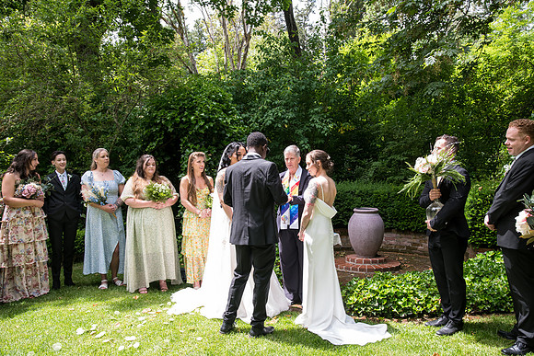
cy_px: 178
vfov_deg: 43.6
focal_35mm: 30
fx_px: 445
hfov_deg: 61.9
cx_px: 267
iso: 500
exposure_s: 1/400
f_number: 5
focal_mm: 30
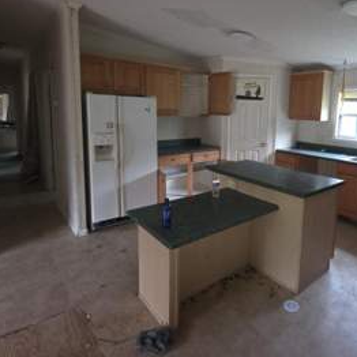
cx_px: 234
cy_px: 144
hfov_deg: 70.3
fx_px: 245
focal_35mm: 21
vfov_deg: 71.4
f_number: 1.9
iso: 250
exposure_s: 1/30
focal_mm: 2.2
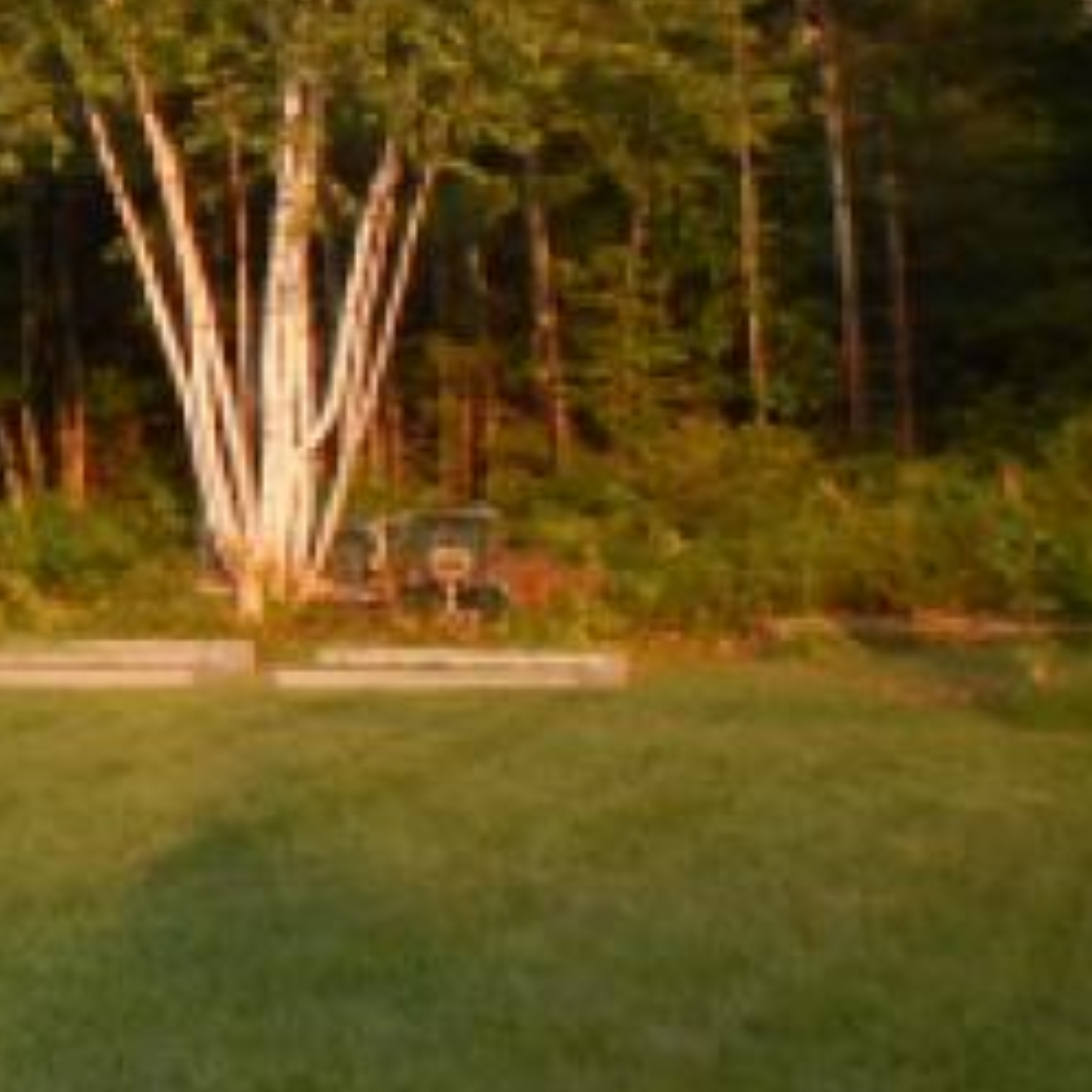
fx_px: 3640
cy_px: -164
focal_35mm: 102
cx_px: -1070
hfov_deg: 14.3
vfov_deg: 16.5
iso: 125
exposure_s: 1/125
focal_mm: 5
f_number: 3.9
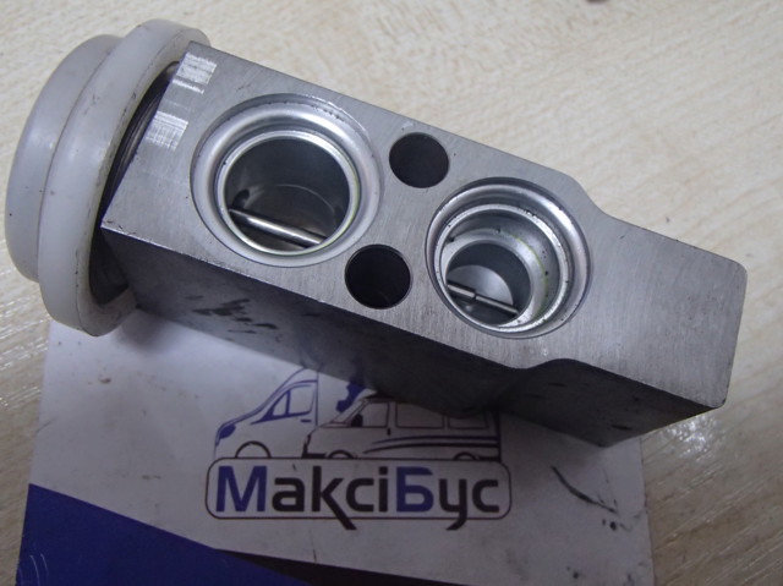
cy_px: 293
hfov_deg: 50.2
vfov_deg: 38.6
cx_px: 392
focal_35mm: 37
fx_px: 836
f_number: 4.7
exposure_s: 1/40
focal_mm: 6.64
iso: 800
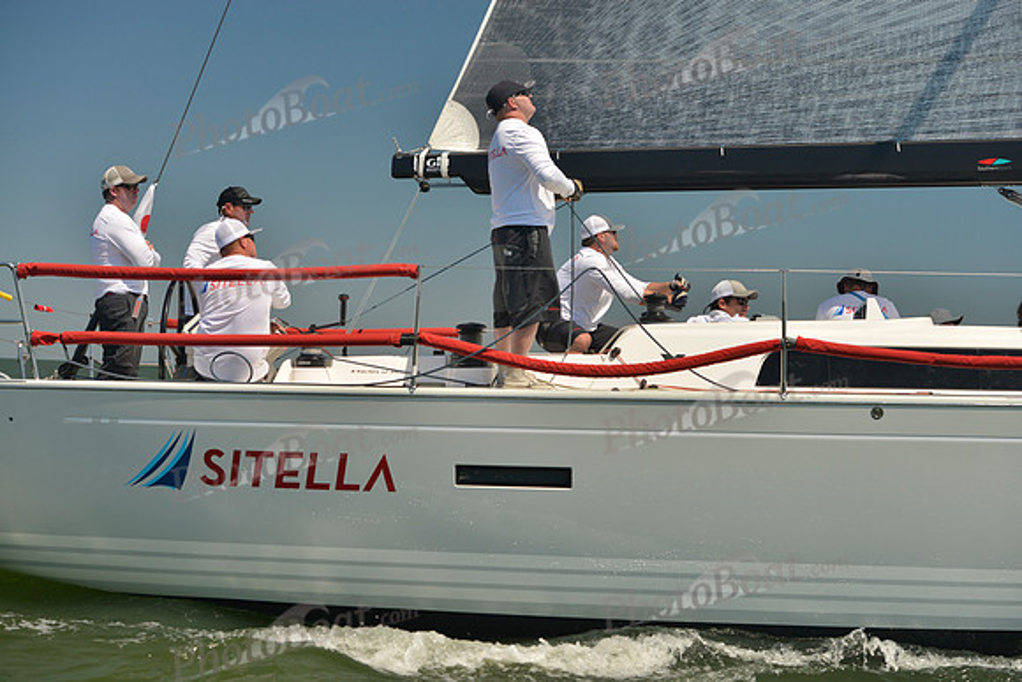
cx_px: 511
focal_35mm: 70
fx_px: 1988
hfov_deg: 28.8
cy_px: 341
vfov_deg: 19.5
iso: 200
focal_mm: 70
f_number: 6.3
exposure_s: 1/800
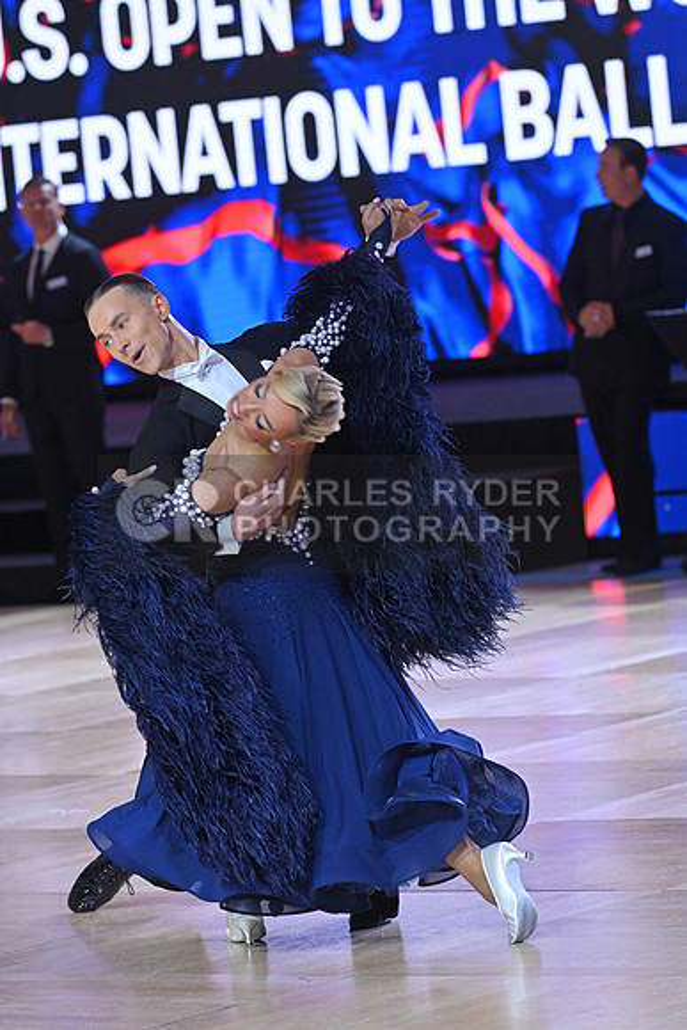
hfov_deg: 6.9
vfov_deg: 10.3
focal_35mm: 200
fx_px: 5721
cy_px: 515
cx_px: 344
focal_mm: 200
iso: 4000
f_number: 6.3
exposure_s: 1/400
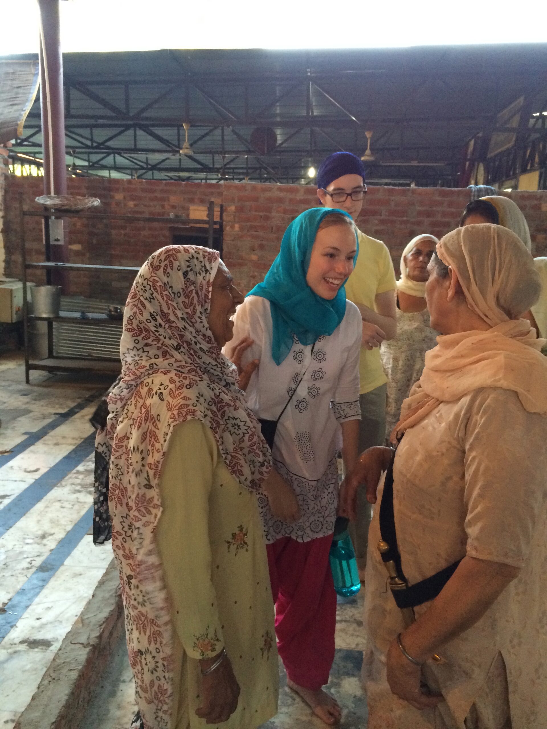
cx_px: 274
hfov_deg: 46.8
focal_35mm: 30
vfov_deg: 60.0
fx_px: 632
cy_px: 364
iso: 250
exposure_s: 1/30
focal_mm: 4.12
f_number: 2.2
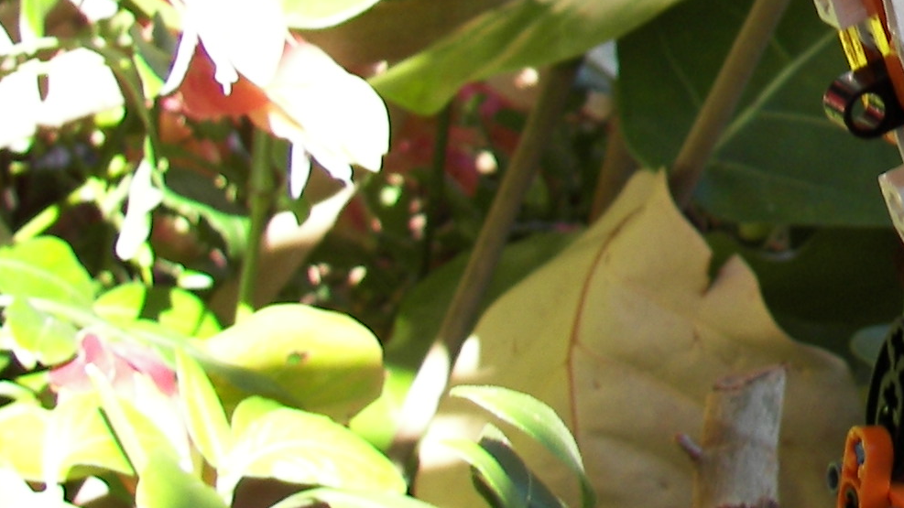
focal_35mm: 103
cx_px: 1054
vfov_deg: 11.7
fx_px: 2469
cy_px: 36
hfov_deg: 19.6
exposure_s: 1/80
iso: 50
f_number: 2.8
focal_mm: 6
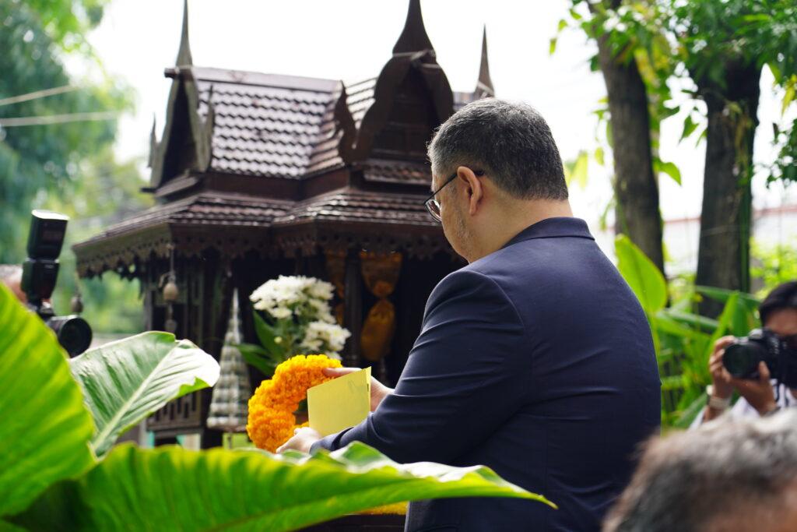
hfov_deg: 19.5
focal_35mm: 105
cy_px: 266
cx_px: 398
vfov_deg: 13.0
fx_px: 2325
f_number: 4.5
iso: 100
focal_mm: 105
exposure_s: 1/160
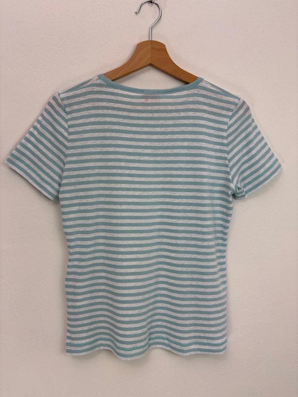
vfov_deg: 67.3
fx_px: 299
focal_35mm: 26
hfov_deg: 53.1
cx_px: 149
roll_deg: +0.0
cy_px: 198
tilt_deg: -4.6
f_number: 1.6
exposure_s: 1/188
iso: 40
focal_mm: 5.96
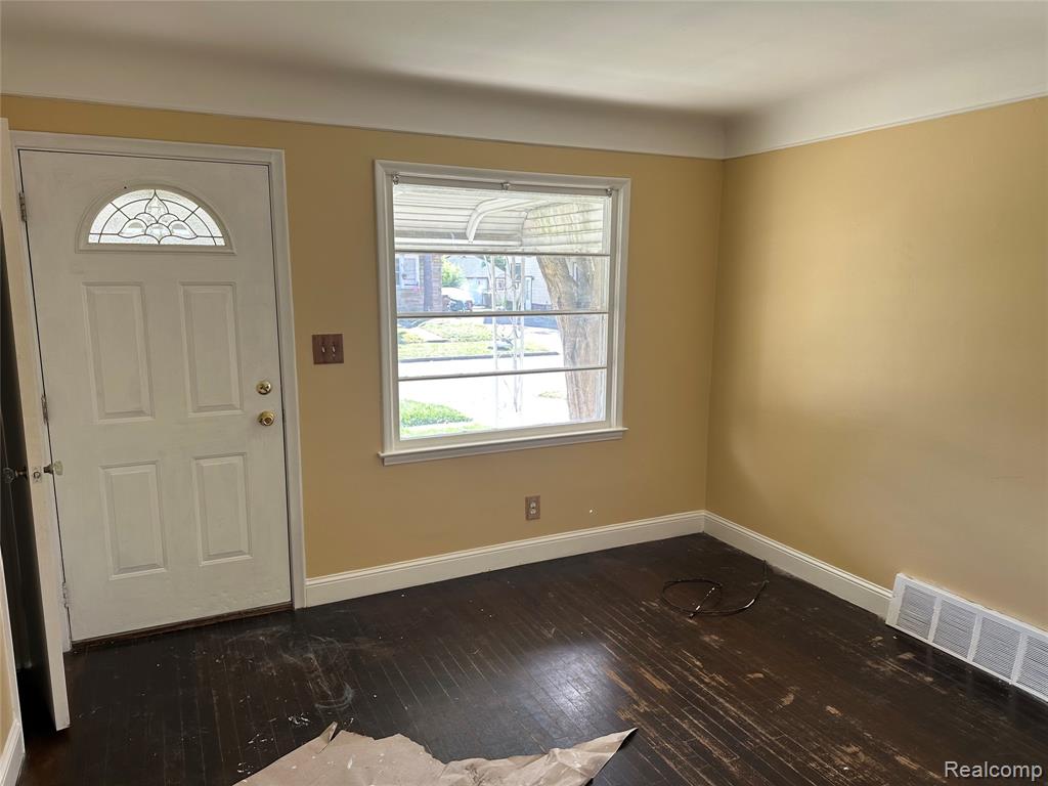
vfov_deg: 56.8
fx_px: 727
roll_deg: -0.7
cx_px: 524
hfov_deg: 71.6
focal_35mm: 24
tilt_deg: -10.9
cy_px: 393
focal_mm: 6.86
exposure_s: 1/121
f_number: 1.78
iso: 64
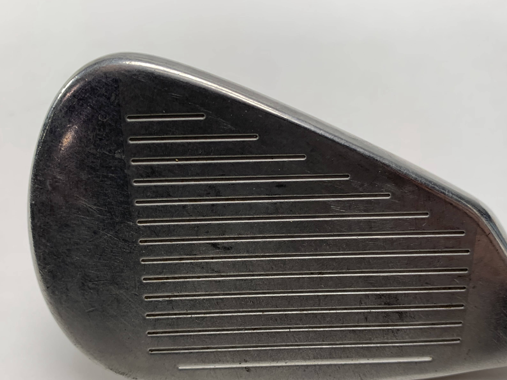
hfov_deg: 55.3
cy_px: 236
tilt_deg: -45.3
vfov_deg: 42.6
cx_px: 261
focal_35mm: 33
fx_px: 483
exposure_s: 1/120
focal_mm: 4.25
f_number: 1.8
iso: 50
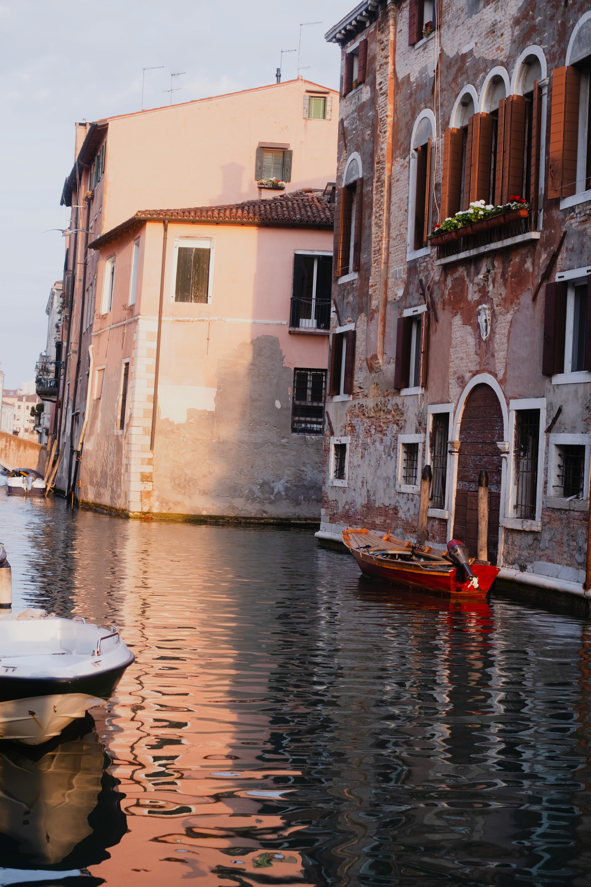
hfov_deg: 25.5
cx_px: 296
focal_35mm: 53
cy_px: 444
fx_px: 1305
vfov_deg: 37.5
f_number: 2.5
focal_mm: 35
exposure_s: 1/320
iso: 320
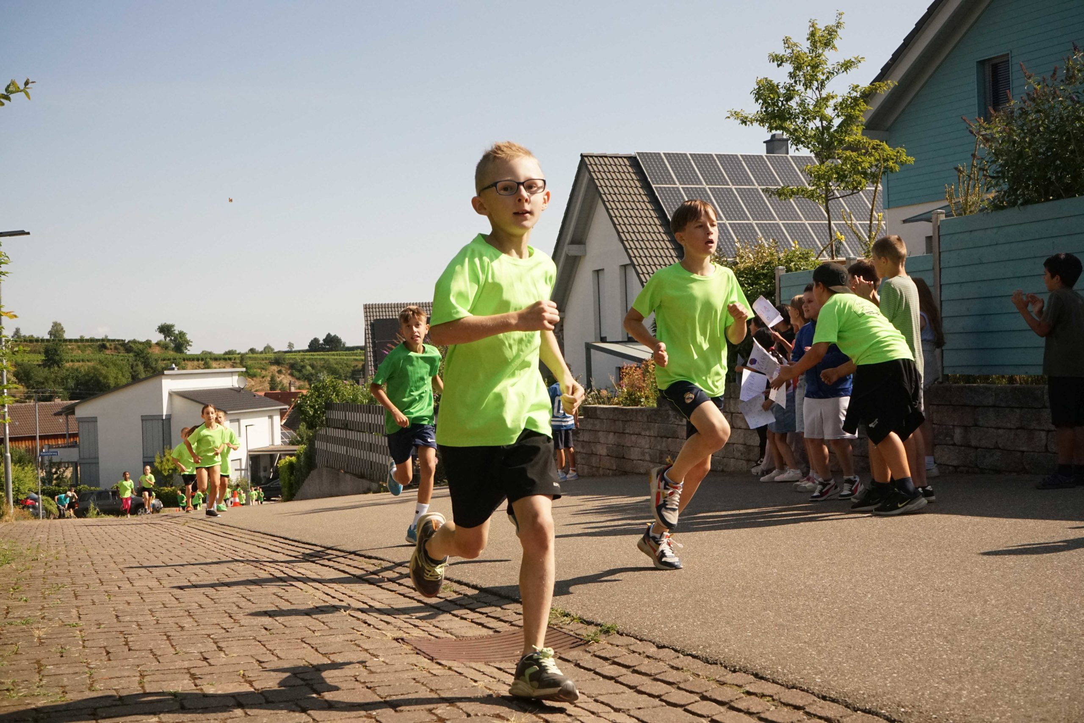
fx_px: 1295
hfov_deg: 45.4
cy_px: 362
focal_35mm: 43
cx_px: 542
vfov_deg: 31.2
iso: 2500
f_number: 10
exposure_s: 1/3200
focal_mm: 43
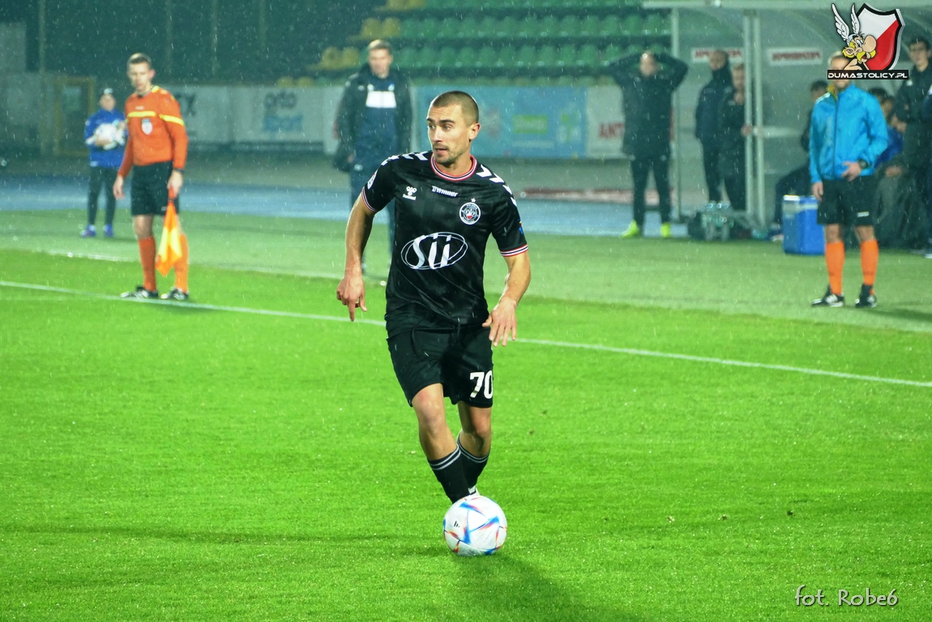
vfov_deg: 4.2
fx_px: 8544
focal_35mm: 330
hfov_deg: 6.2
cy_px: 311
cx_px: 466
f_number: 4
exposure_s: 1/500
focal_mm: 120.47
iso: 1250
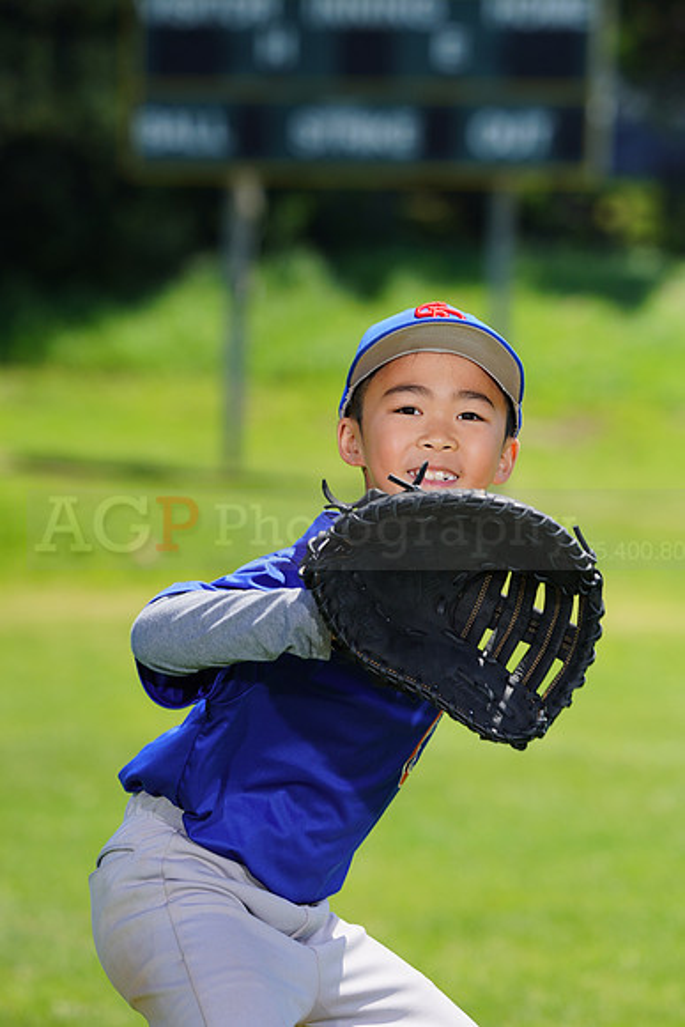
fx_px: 7644
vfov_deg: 7.7
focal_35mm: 268
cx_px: 342
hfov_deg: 5.1
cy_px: 514
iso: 100
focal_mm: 268
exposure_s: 1/250
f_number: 8
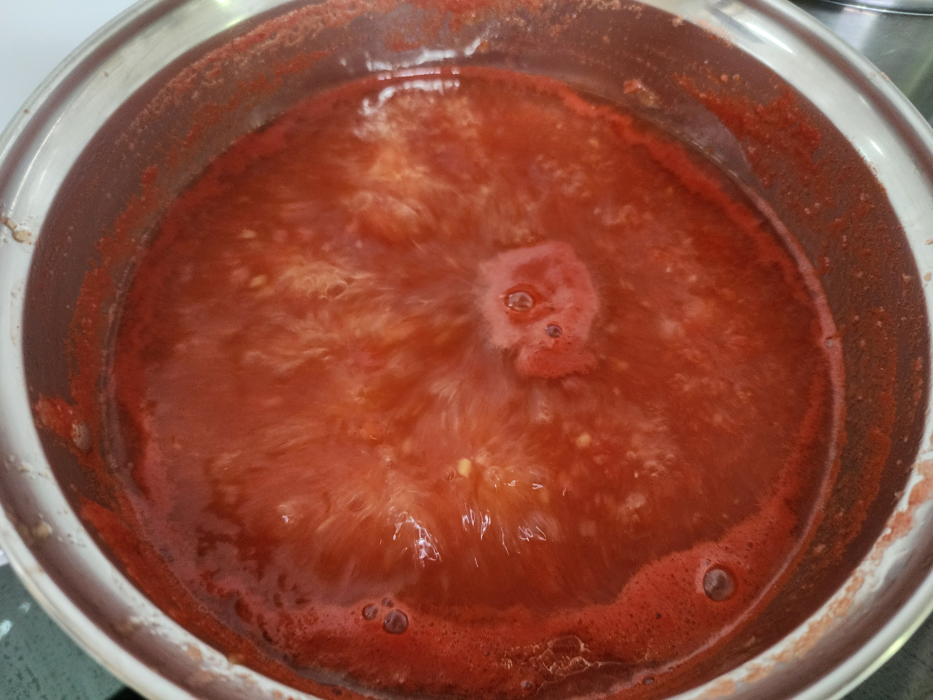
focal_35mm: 23
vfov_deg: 58.9
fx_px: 620
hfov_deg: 73.9
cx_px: 466
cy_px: 350
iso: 500
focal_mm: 6.4
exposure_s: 1/24
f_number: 1.8
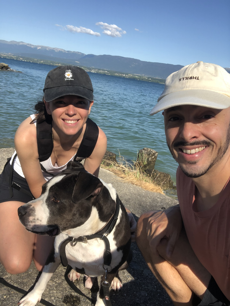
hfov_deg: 44.2
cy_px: 153
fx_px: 283
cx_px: 115
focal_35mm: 32
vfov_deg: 56.8
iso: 20
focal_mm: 2.87
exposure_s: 1/626
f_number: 2.2
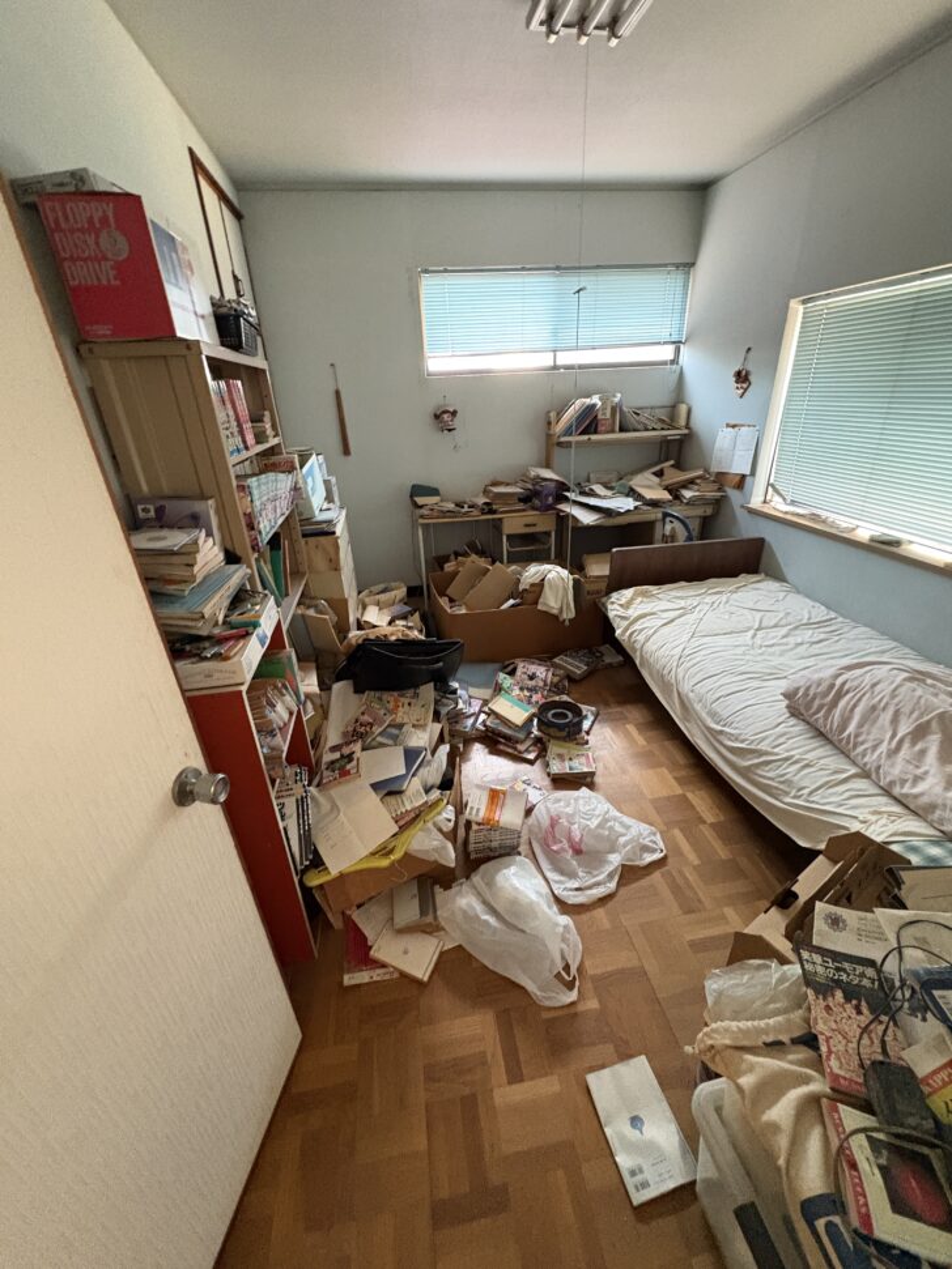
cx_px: 476
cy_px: 634
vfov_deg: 102.1
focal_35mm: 14
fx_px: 513
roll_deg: +3.0
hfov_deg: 85.7
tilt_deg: -26.0
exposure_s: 1/60
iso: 800
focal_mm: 2.22
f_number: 2.2
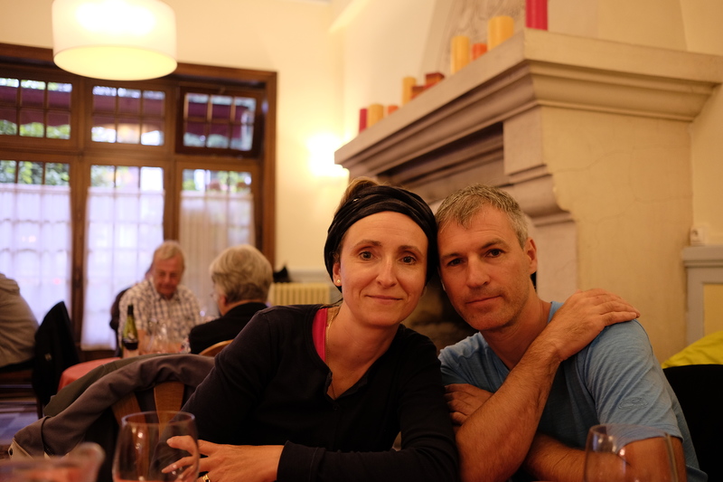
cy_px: 241
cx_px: 362
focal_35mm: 35
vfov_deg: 37.8
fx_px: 703
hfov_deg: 54.4
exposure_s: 1/40
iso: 800
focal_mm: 23
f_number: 2
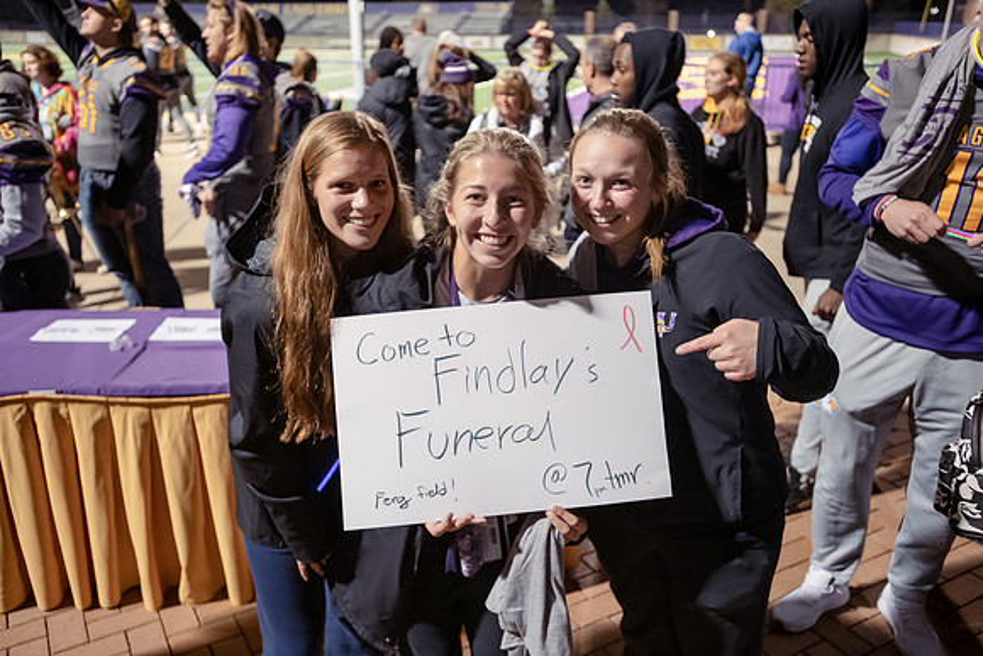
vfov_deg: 43.6
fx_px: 819
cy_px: 328
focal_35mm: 30
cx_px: 492
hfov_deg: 61.9
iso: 4000
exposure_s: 1/80
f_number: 3.5
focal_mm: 30
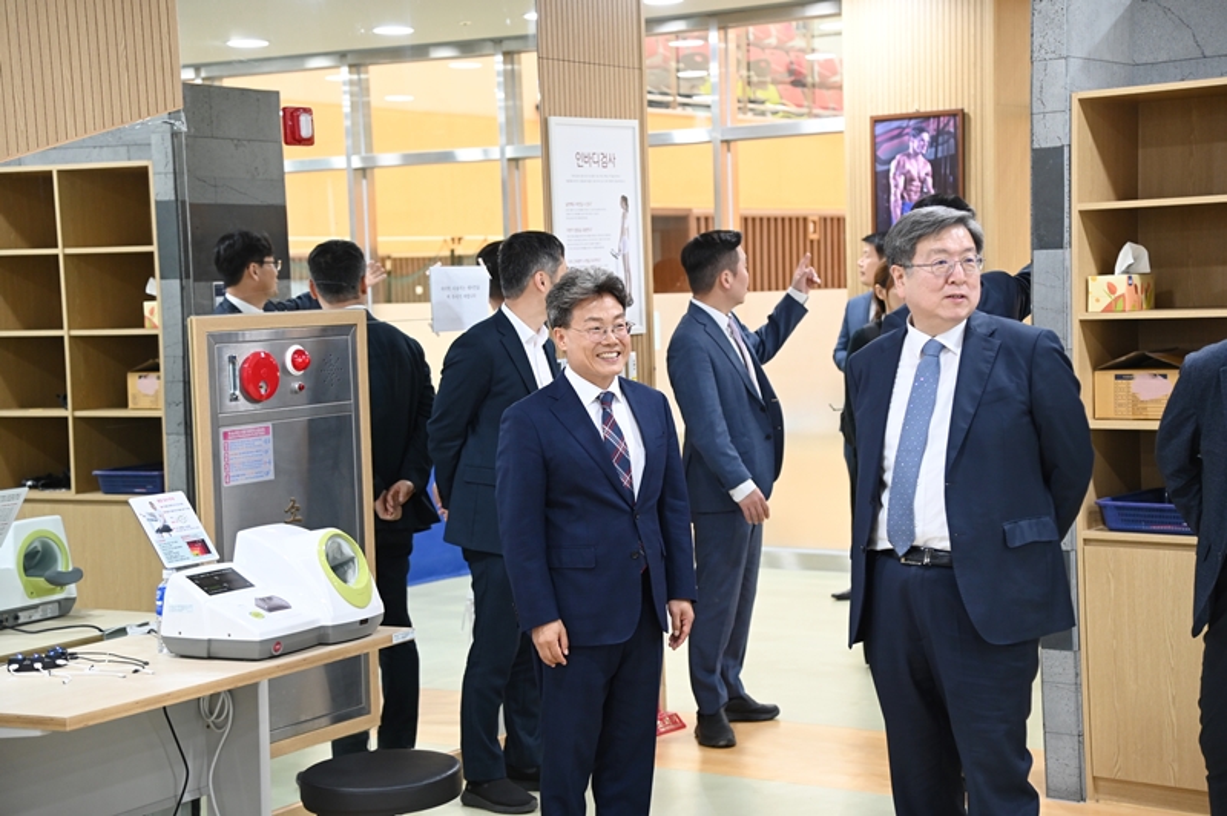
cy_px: 408
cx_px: 614
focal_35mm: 66
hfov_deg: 30.5
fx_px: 2248
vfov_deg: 20.6
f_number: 4
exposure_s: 1/80
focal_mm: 66
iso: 1800
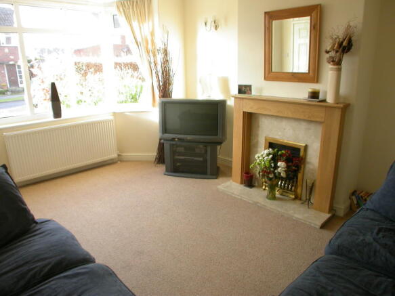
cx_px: 198
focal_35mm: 38
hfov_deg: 49.0
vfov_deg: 37.7
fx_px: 434
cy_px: 148
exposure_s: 1/41.1
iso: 100
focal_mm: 7.85
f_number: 2.6
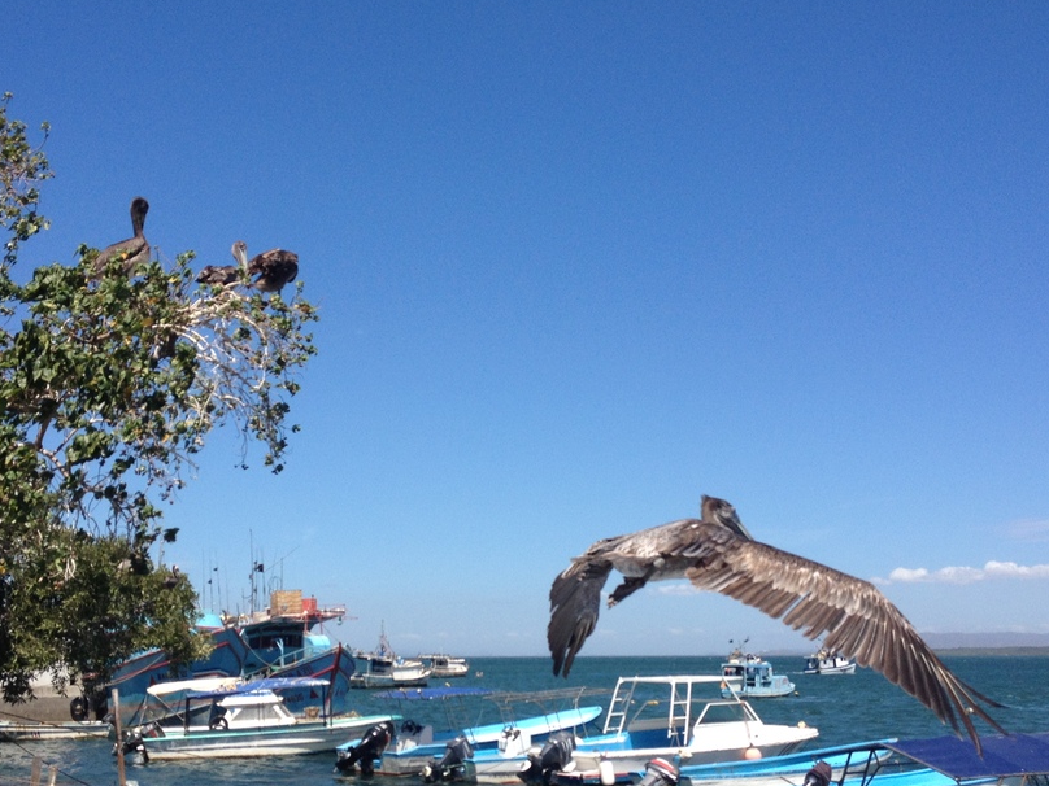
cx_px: 487
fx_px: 1576
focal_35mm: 52
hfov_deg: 36.8
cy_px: 466
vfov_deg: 28.0
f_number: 2.4
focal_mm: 4.28
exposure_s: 1/2045
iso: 50
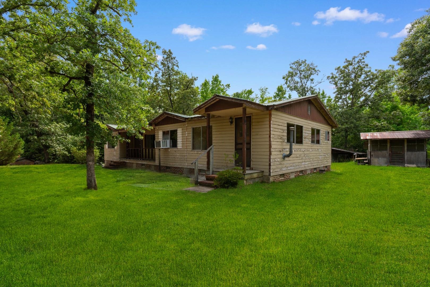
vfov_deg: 70.4
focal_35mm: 17
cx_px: 215
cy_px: 144
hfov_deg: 93.3
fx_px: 203
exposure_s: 1/200
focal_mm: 11.5
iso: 100
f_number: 7.1
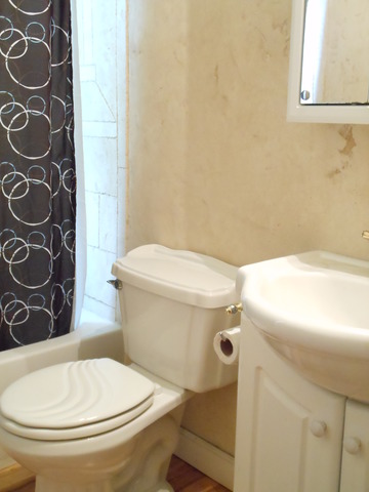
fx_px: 611
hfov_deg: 33.6
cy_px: 246
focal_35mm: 43
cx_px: 184
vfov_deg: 43.9
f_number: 3.8
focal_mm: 7.7
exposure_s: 1/6
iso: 800
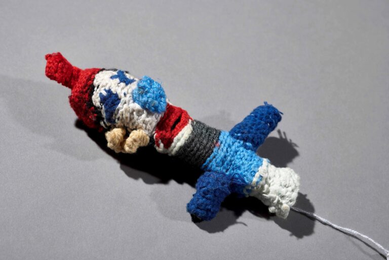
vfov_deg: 22.6
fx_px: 648
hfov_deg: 33.4
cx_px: 194
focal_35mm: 60
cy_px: 130
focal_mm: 60
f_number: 7.1
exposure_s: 1/125
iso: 40
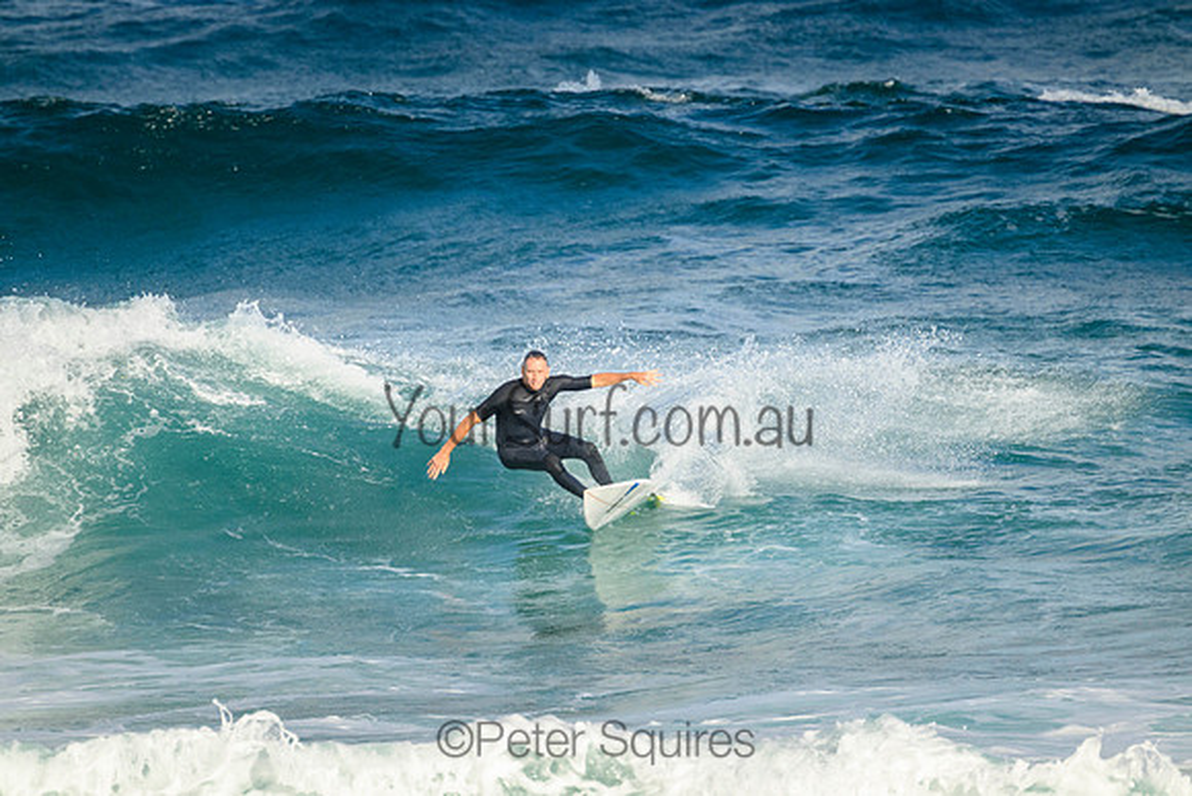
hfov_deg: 2.6
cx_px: 596
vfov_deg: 1.7
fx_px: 26494
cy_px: 398
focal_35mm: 800
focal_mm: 800
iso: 1400
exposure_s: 1/1600
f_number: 11
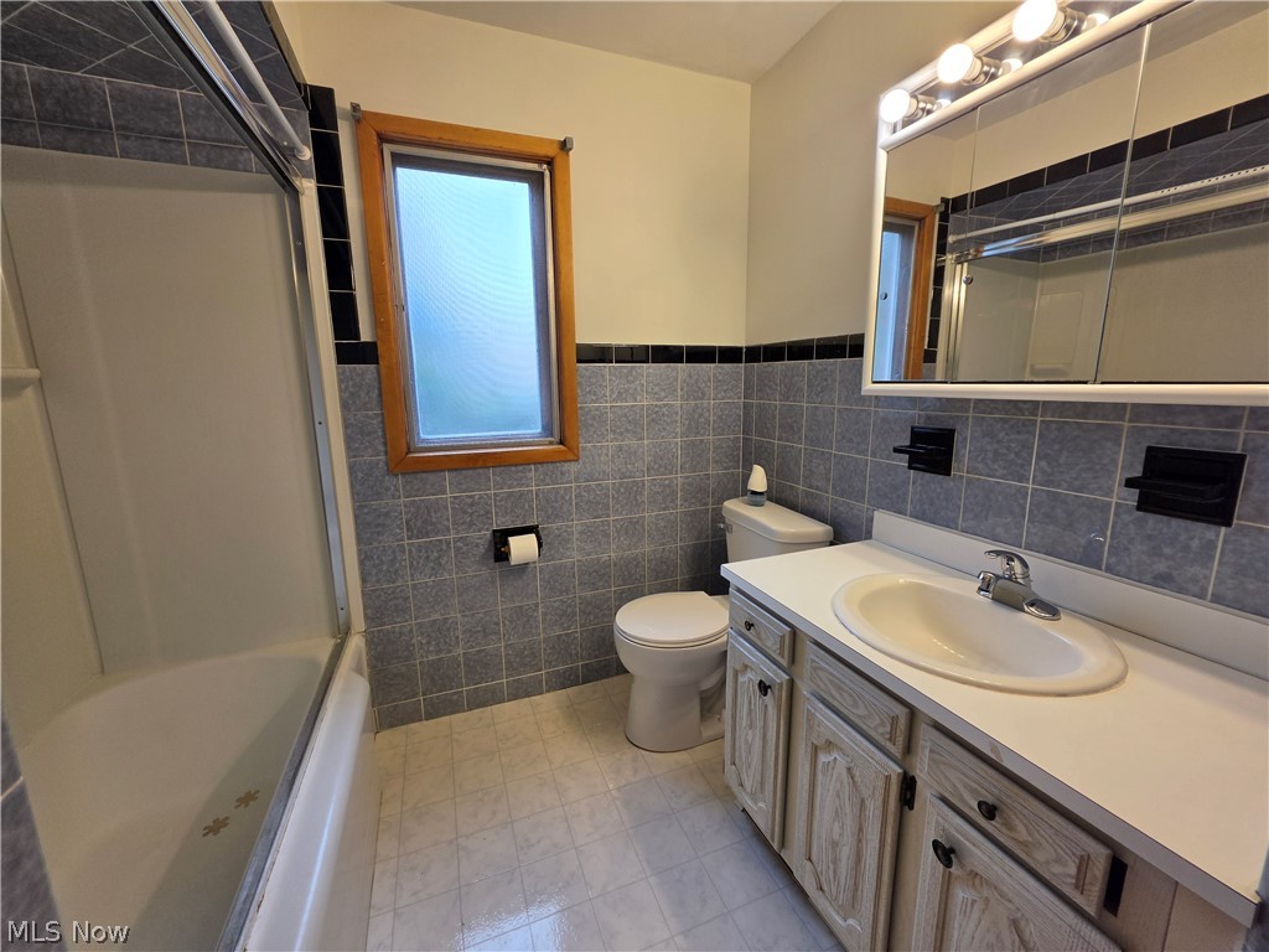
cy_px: 476
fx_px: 477
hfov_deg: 106.2
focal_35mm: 13
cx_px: 634
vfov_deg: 89.9
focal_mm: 2.2
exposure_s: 1/120
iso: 40
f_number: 1.9
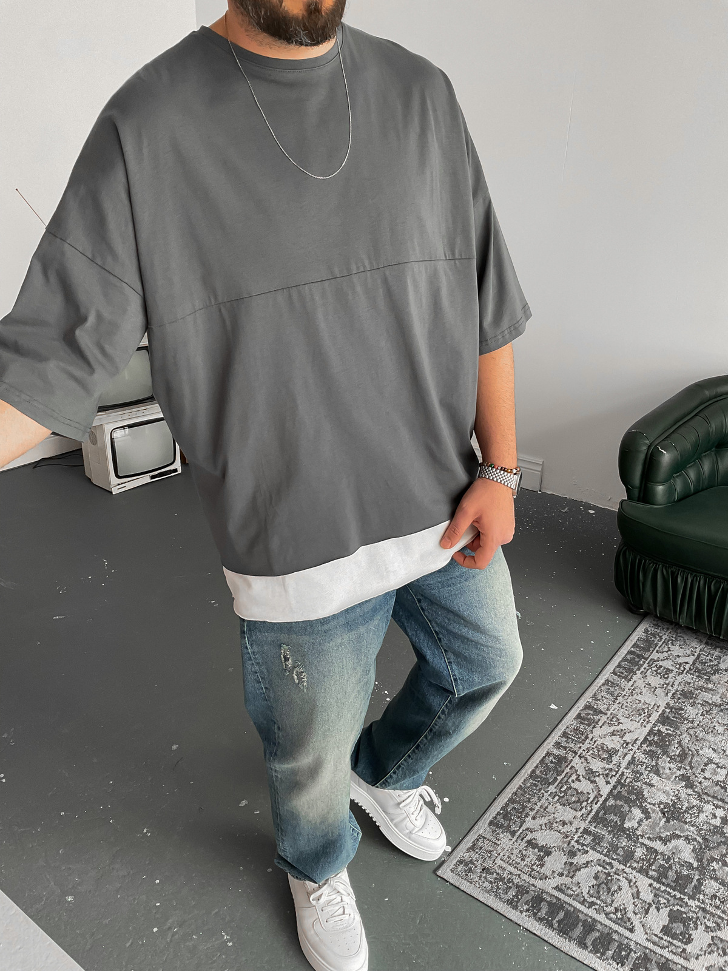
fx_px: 813
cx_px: 364
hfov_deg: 48.2
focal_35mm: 29
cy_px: 486
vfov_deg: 61.7
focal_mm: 3
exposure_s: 1/60
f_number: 1.8
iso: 64
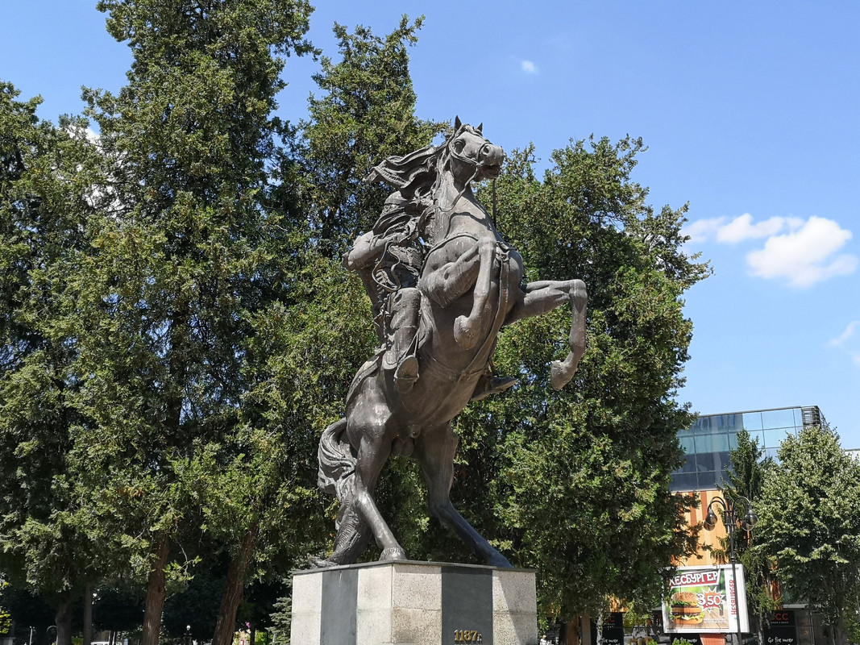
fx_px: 944
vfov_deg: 37.7
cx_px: 430
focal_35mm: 38
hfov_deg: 49.0
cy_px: 322
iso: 50
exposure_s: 1/1302
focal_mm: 3.95
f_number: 1.8
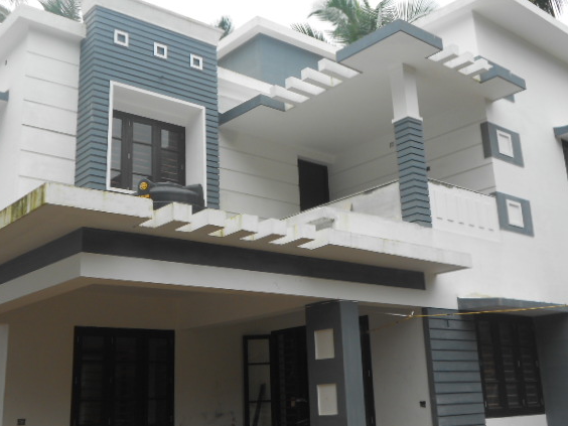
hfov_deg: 44.8
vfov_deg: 34.3
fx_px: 689
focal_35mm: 42
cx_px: 263
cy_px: 207
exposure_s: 1/400
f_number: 3.9
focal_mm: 6.9
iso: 80
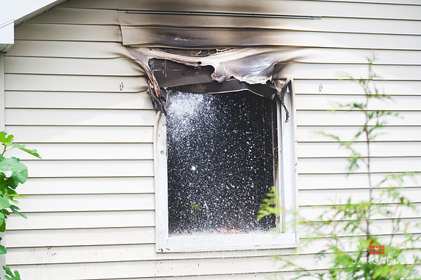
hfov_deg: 22.6
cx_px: 210
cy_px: 140
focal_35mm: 90
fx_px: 1052
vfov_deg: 15.2
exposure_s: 1/800
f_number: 3.2
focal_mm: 90
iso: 200
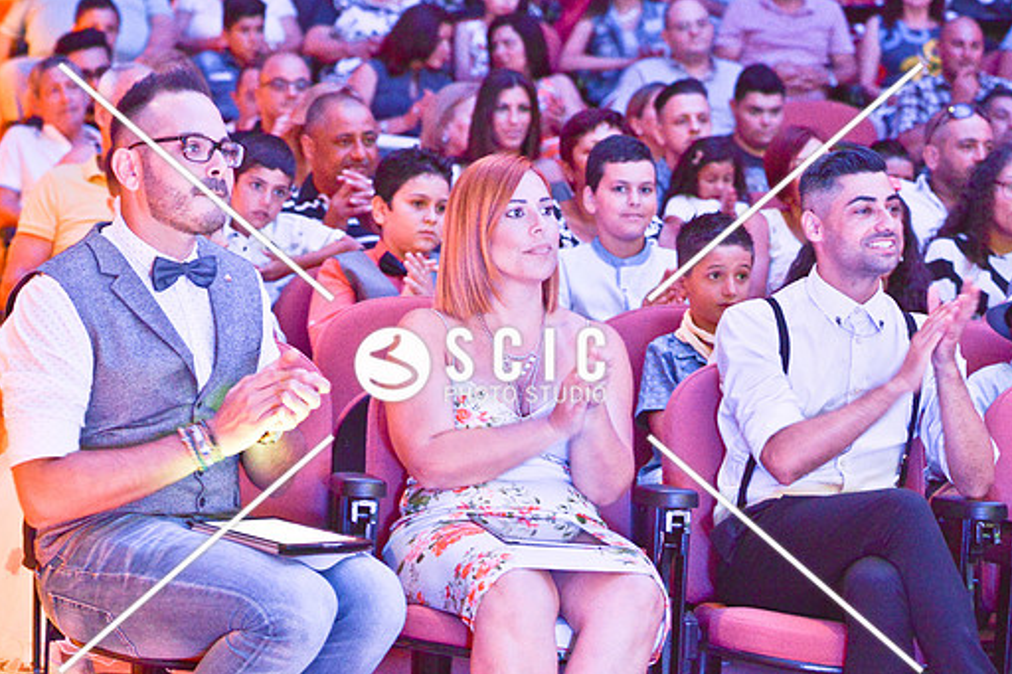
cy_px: 376
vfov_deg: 11.5
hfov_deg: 17.2
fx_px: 3344
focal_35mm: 119
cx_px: 496
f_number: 2.8
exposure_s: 1/60
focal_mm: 70
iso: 2800
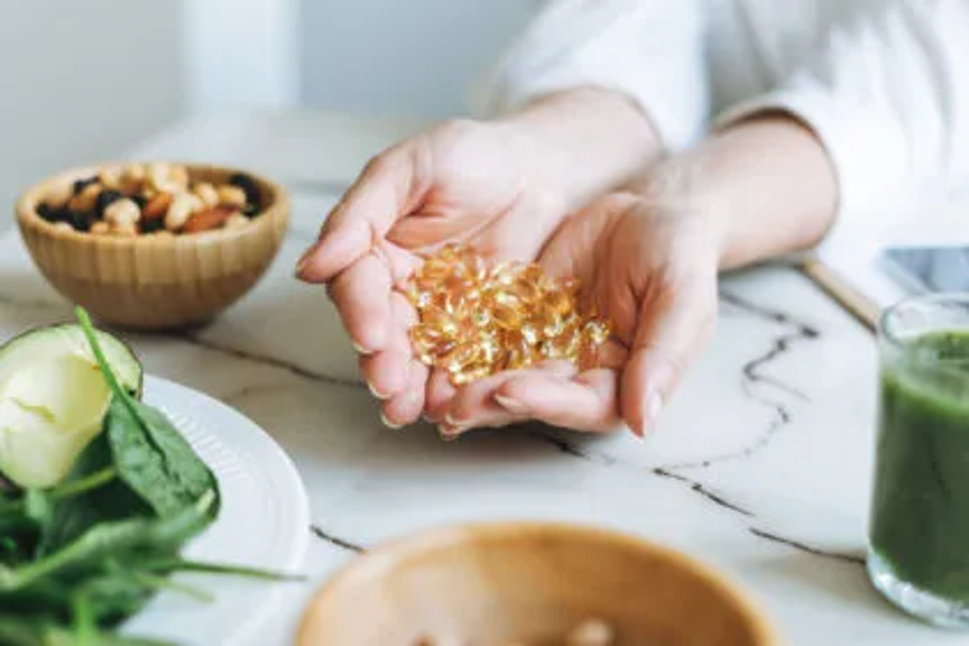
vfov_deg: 27.0
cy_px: 323
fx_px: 1346
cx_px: 484
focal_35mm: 50
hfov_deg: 39.6
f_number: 2.5
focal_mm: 50
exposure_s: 1/160
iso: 200
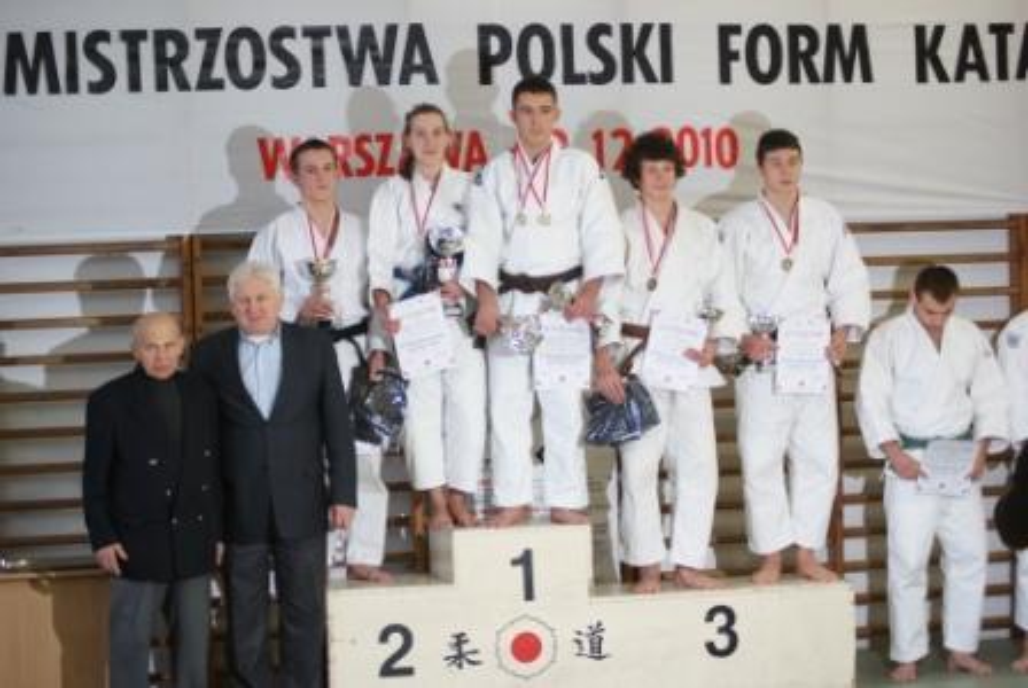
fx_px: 2359
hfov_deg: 24.6
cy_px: 344
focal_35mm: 82
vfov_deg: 16.6
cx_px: 514
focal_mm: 55
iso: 400
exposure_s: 1/20
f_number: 4
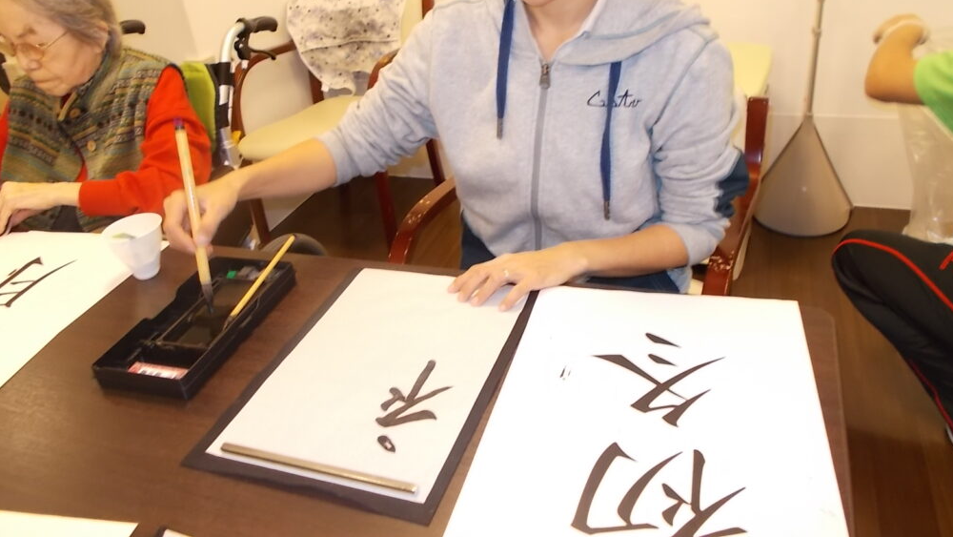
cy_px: 172
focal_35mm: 29
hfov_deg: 66.0
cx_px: 486
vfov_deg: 39.6
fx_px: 733
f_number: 3.2
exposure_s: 1/25
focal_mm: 4.6
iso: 200
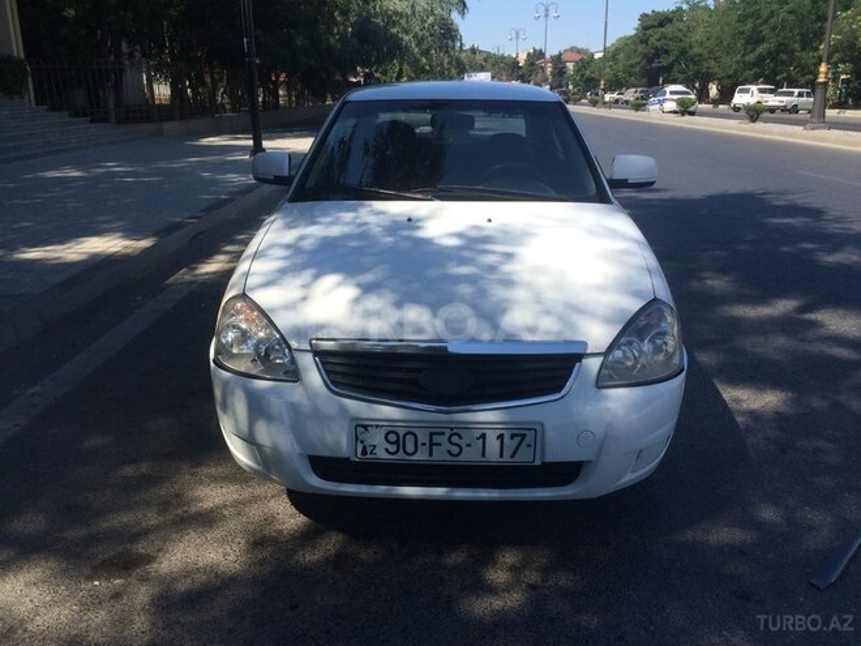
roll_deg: +0.7
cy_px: 323
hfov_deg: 61.7
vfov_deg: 48.2
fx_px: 721
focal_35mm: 29
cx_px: 430
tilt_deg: -18.2
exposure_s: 1/1520
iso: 32
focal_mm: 4.15
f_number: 2.2
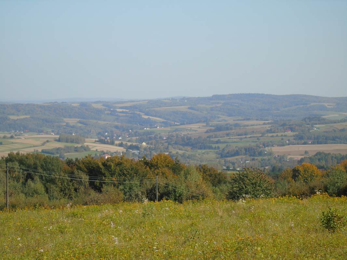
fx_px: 1243
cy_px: 130
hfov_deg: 15.9
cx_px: 174
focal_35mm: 124
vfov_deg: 12.0
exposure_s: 1/500
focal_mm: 22
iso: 80
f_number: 4.6
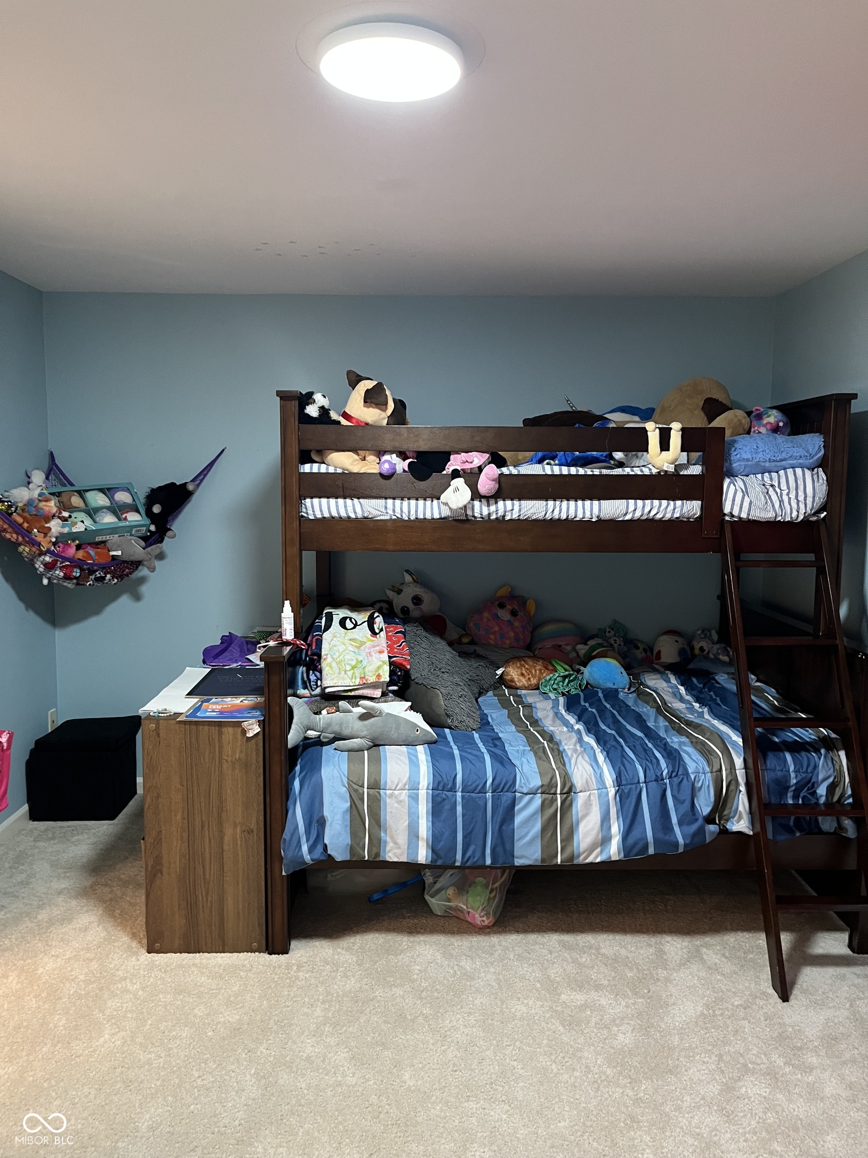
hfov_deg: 53.1
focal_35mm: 26
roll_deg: -0.6
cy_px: 579
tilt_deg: -5.2
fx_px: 869
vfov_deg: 67.3
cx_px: 434
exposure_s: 1/60
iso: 320
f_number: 1.6
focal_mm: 5.1
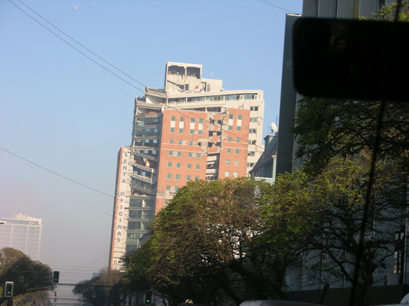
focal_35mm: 110
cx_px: 204
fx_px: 1300
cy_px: 153
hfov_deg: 17.9
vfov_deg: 13.5
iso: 50
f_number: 4.1
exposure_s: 1/240
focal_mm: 27.3
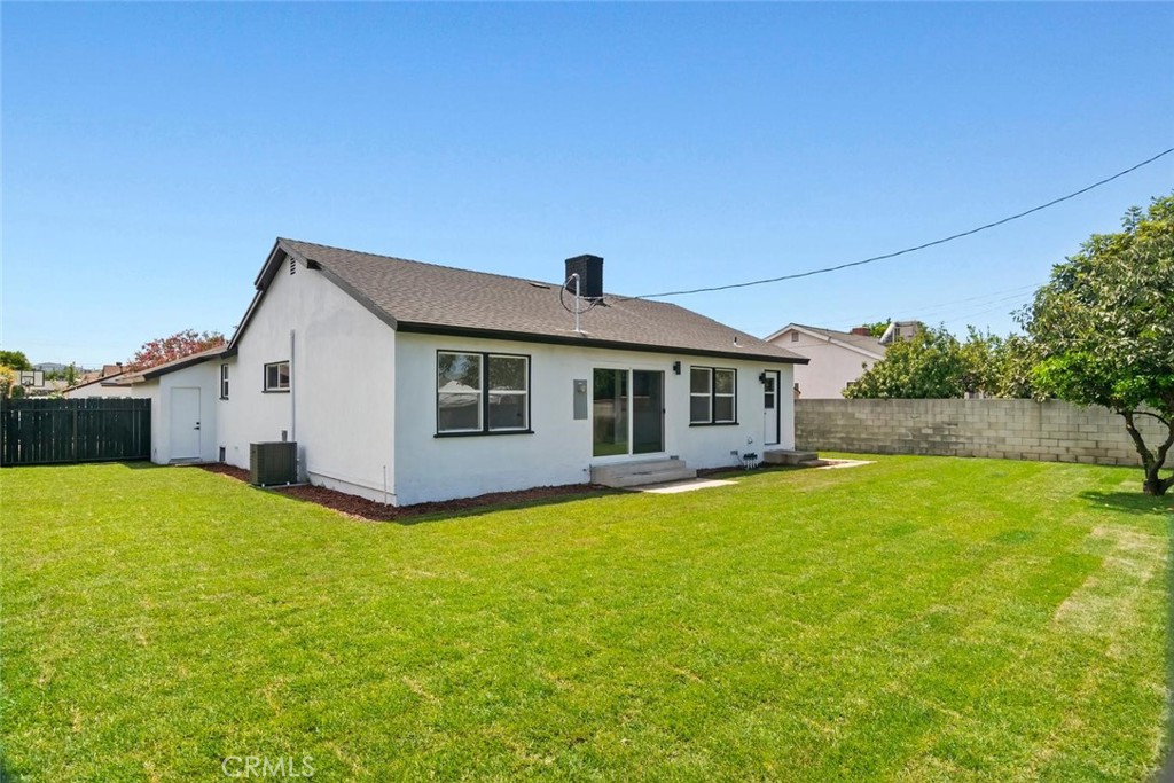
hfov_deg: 90.0
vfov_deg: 67.4
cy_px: 392
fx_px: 587
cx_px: 587
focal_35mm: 18
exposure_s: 1/320
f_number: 11
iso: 125
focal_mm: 12
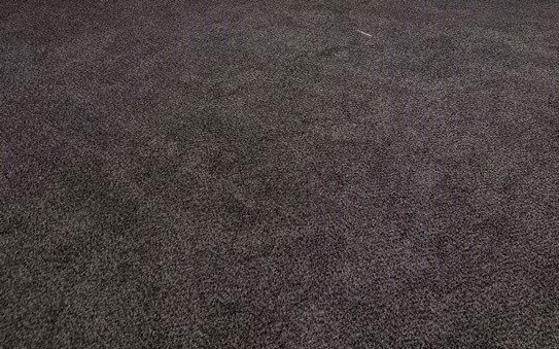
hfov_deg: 43.1
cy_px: -96
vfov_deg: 24.6
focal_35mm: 46
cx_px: 356
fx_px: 701
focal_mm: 5.4
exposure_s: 1/180
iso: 200
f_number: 1.8
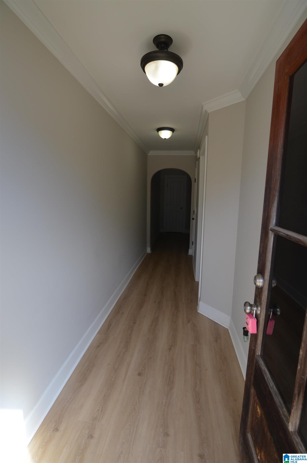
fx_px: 212
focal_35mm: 16
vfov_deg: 95.1
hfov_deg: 71.8
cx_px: 154
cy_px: 232
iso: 200
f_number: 5.6
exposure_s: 1/125
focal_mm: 11
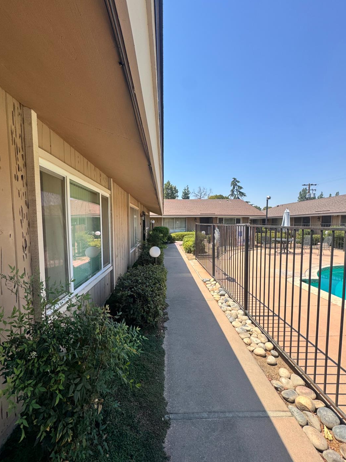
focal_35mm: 15
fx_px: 200
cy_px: 239
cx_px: 166
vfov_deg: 98.1
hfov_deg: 81.7
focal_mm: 2.22
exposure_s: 1/1126
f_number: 2.2
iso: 50
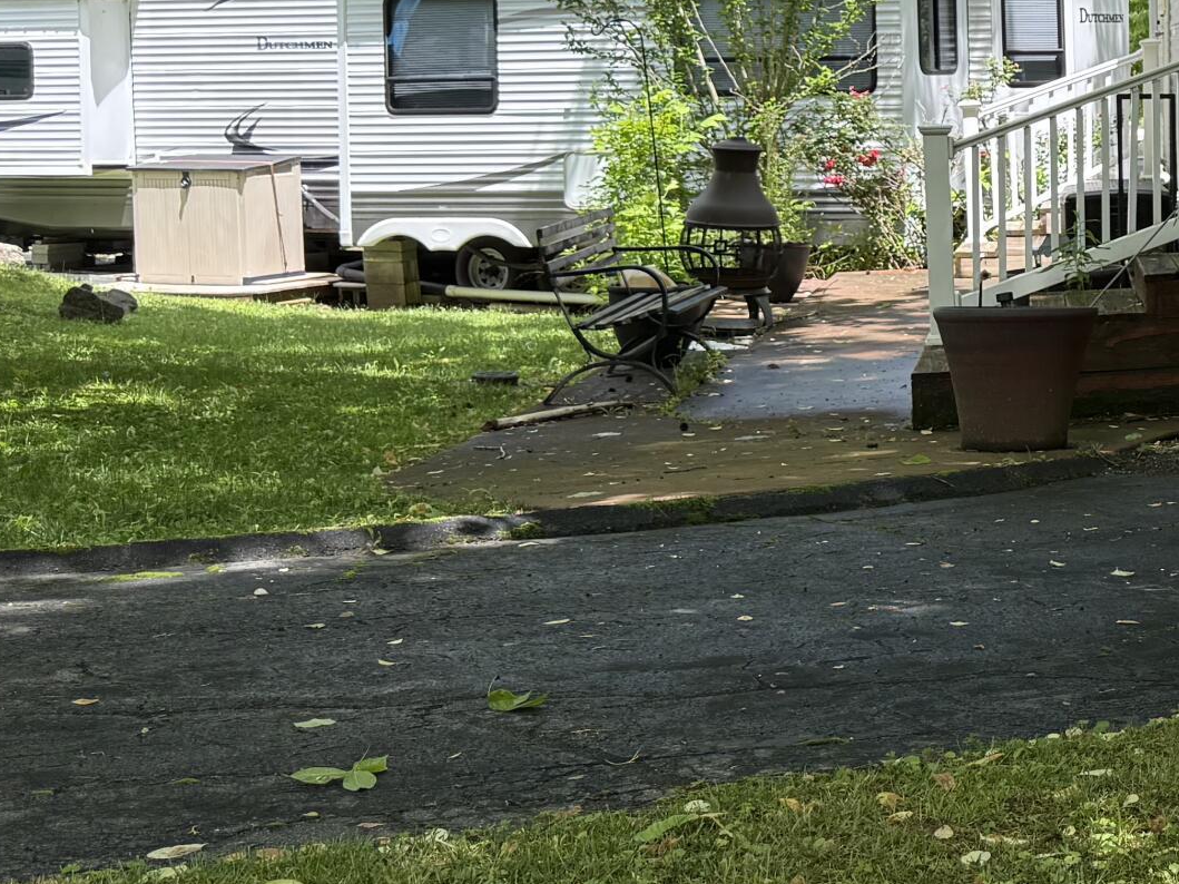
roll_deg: +0.6
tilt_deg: -2.3
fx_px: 2316
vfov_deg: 21.3
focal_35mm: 68
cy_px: 163
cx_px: 1478
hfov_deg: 25.2
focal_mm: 6.76
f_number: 1.78
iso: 100
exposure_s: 1/1032
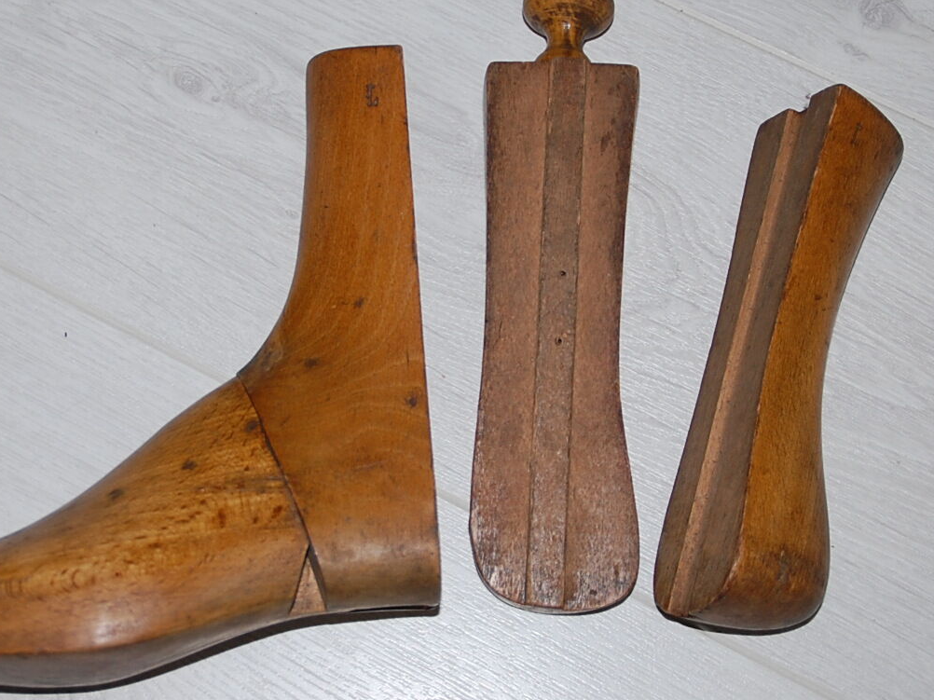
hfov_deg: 25.7
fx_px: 2043
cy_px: 316
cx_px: 345
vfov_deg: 19.4
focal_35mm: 76
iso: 400
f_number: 4.2
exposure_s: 1/60
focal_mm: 35
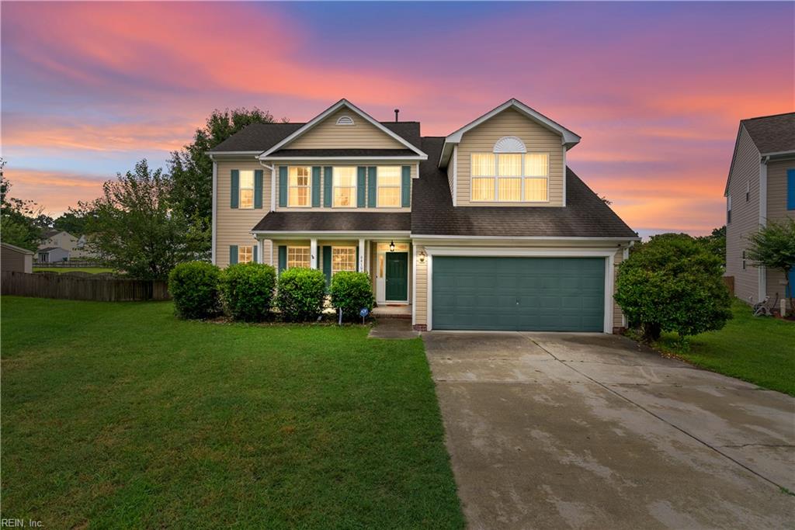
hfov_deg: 96.7
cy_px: 265
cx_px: 398
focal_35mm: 16
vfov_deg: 73.8
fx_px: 353
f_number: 7.1
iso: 1000
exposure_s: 1/1250
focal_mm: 16
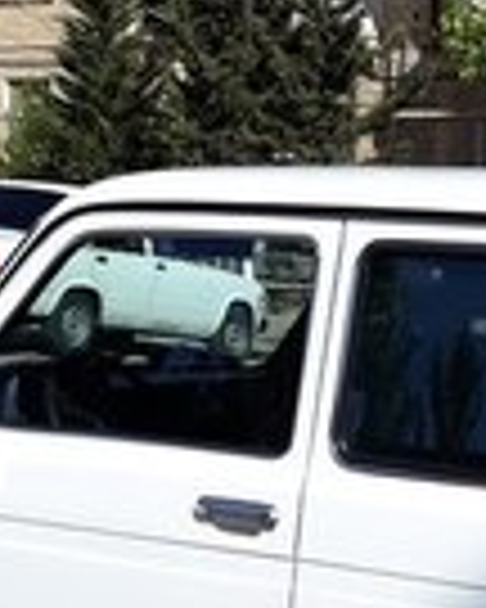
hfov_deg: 15.8
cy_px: 680
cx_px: 346
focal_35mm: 97
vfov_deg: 18.9
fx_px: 1744
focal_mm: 3.71
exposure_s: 1/1919
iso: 40
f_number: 1.7
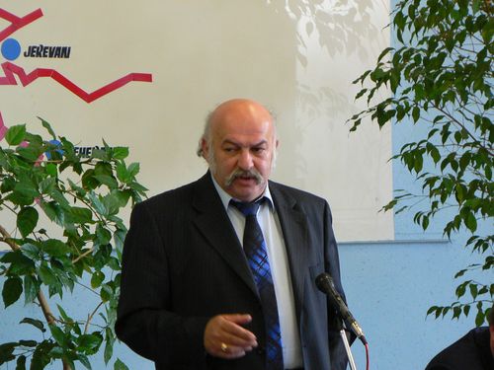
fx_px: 2740
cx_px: 247
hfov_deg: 10.3
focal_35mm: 192
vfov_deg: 7.7
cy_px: 185
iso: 200
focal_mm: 32.9
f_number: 3.3
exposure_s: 1/30
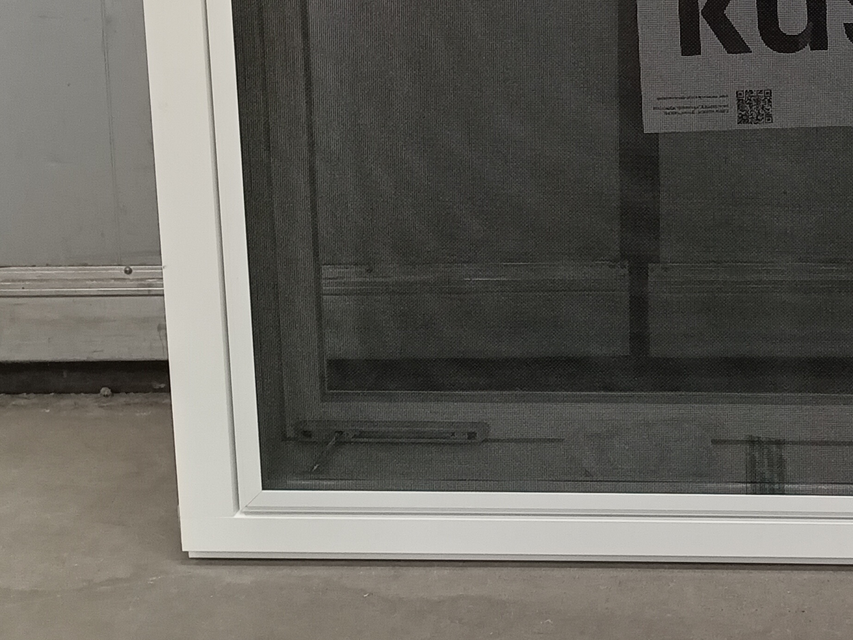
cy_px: -26
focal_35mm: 60
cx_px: 768
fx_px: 1479
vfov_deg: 23.2
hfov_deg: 30.7
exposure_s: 1/20
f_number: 1.8
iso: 929
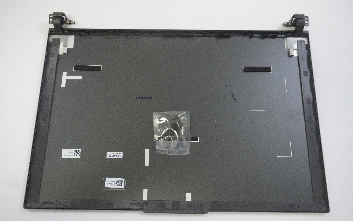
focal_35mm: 30
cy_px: 113
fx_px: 284
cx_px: 179
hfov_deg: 63.7
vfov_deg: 42.5
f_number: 5.6
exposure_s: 1/250
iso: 5000
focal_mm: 19
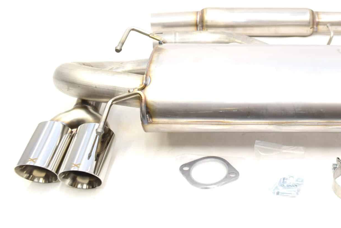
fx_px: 474
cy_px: 62
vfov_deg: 26.7
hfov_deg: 38.1
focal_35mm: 50
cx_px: 273
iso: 400
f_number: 5.6
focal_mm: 20
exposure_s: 1/125
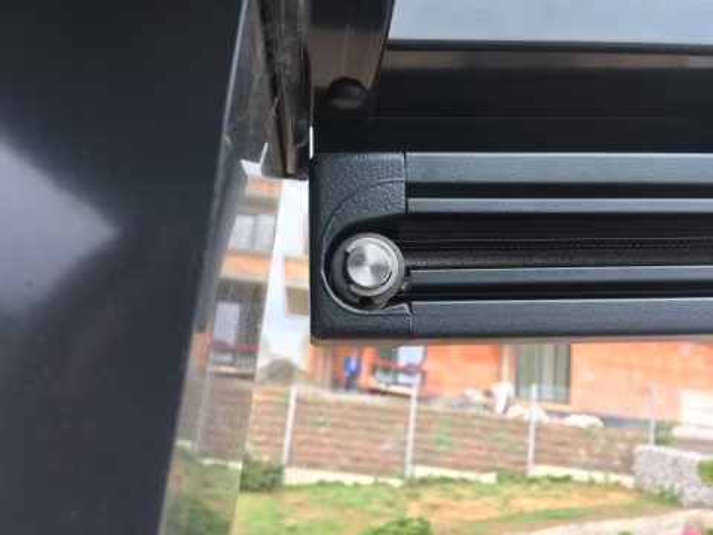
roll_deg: -6.5
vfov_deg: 48.2
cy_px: 268
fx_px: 597
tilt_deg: +11.7
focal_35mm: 29
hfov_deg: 61.7
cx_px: 356
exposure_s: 1/100
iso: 40
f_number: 2.2
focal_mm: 4.15
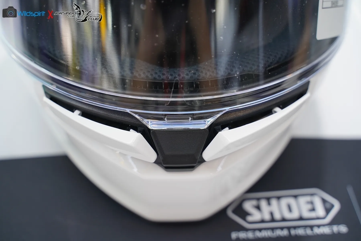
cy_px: 120
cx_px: 180
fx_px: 511
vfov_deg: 26.5
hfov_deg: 38.9
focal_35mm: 51
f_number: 4
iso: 640
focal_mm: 51
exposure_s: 1/125
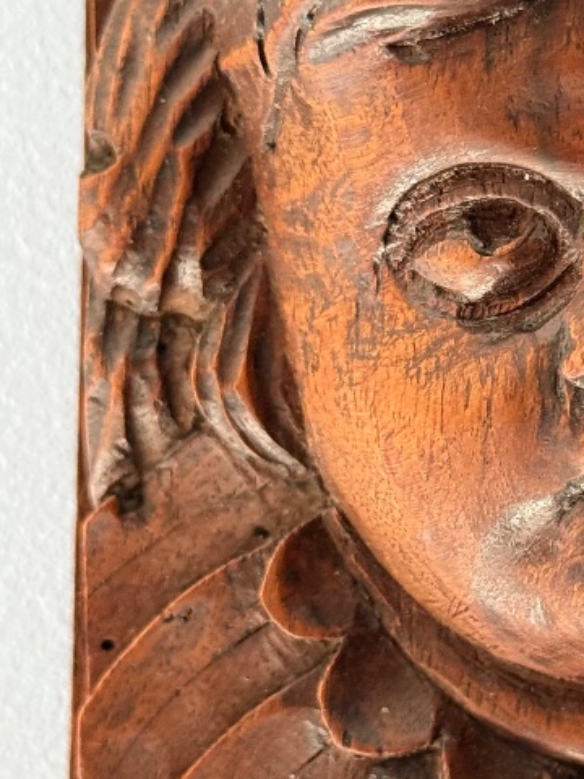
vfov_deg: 16.4
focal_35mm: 120
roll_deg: -0.7
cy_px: 404
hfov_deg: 12.2
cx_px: 638
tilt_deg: +4.6
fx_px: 2699
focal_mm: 6.76
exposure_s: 1/60
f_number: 1.78
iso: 250
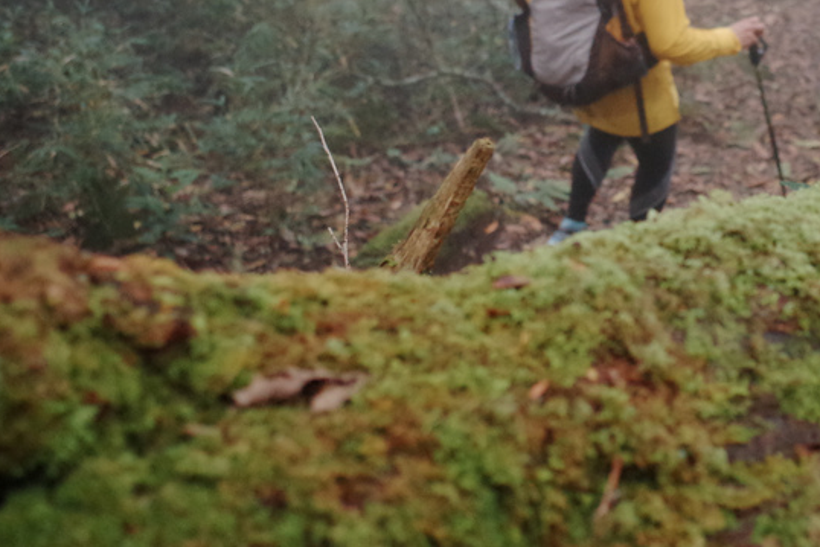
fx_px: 1185
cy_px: 117
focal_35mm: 52
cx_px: 742
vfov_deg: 25.6
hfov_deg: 35.8
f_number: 2.8
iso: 1600
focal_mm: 18.3
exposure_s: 1/125
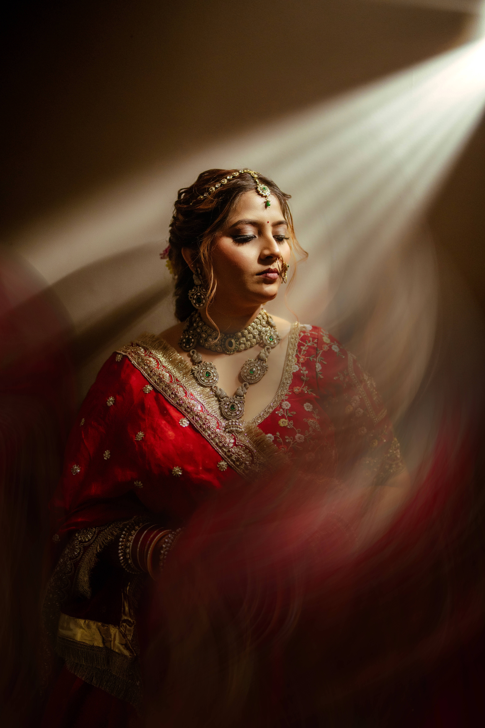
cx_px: 242
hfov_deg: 37.9
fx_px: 707
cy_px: 364
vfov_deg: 54.4
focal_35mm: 35
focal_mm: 35
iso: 1250
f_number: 1.4
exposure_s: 1/250
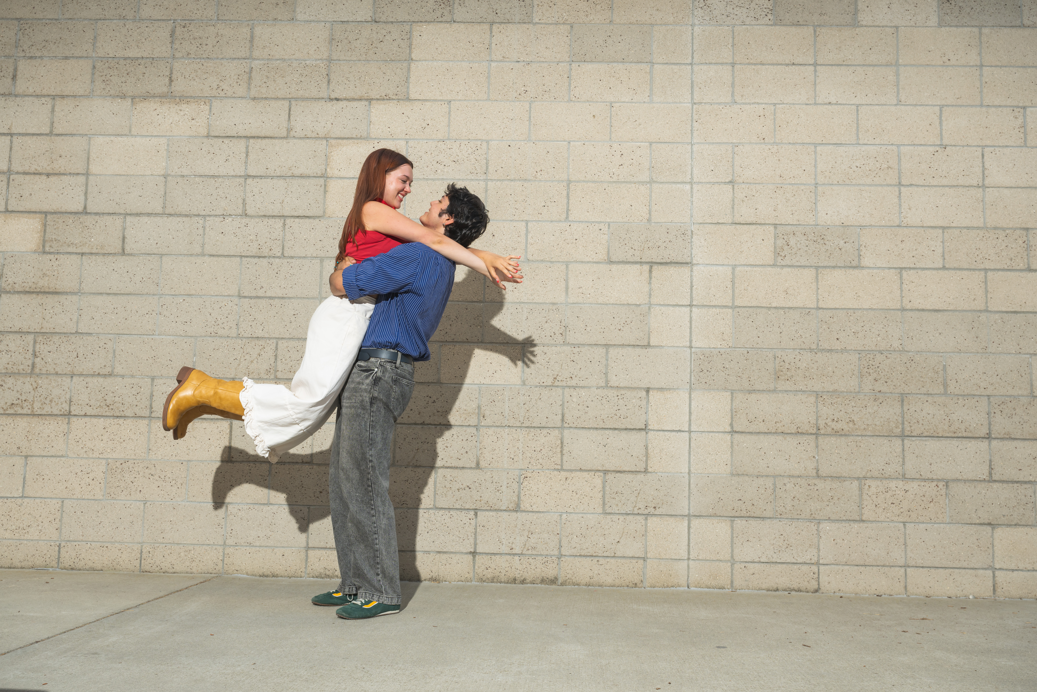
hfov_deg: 53.1
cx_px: 518
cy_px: 346
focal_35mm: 36
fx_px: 1037
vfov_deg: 36.9
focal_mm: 36
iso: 100
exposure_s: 1/200
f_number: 7.1
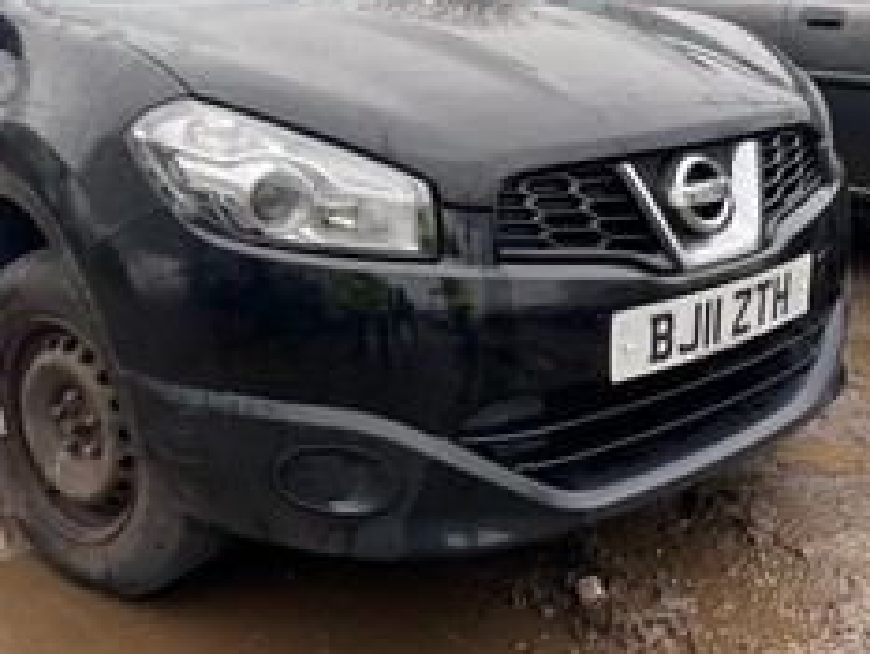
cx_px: 355
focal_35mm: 39
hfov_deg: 47.6
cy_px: 202
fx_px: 981
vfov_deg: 36.4
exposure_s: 1/370
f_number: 1.8
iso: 32
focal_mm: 4.25
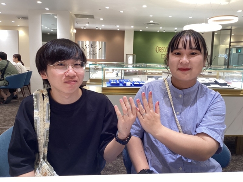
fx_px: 218
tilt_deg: -8.4
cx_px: 122
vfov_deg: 45.4
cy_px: 91
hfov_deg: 58.4
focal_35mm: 31
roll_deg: -1.1
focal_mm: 3.3
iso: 64
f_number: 2.4
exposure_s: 1/60
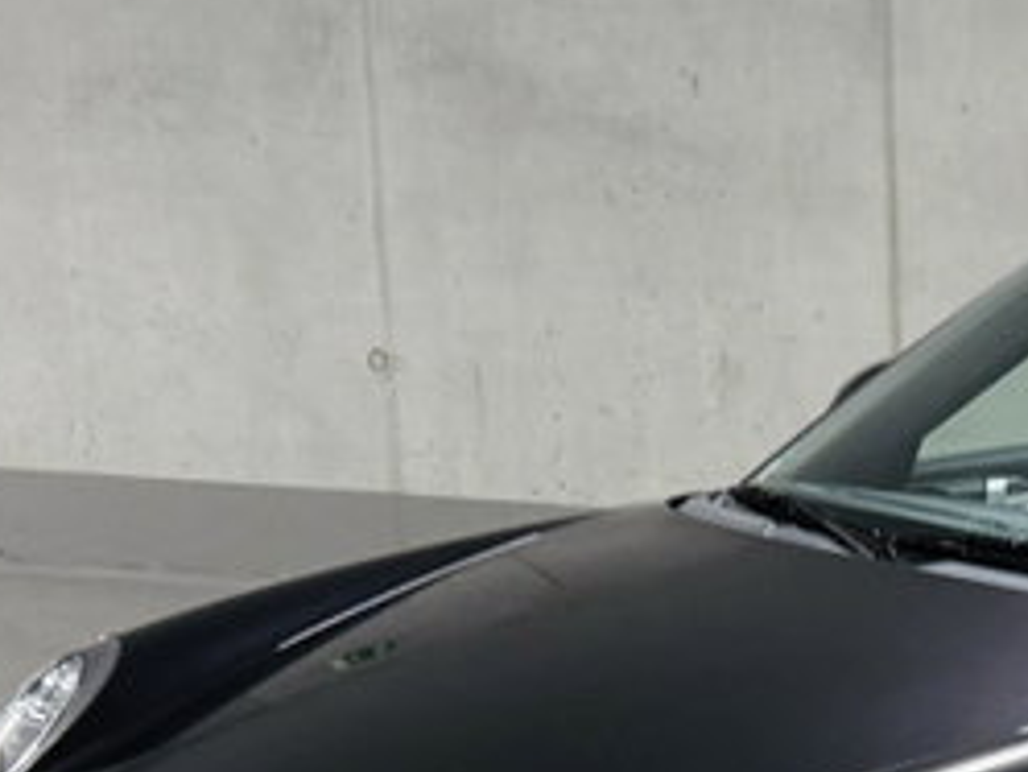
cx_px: 1127
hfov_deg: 24.6
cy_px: 594
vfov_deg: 19.7
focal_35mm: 74
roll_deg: +1.2
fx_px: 2199
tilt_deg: -13.9
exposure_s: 1/50
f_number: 1.78
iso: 125
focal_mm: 6.76
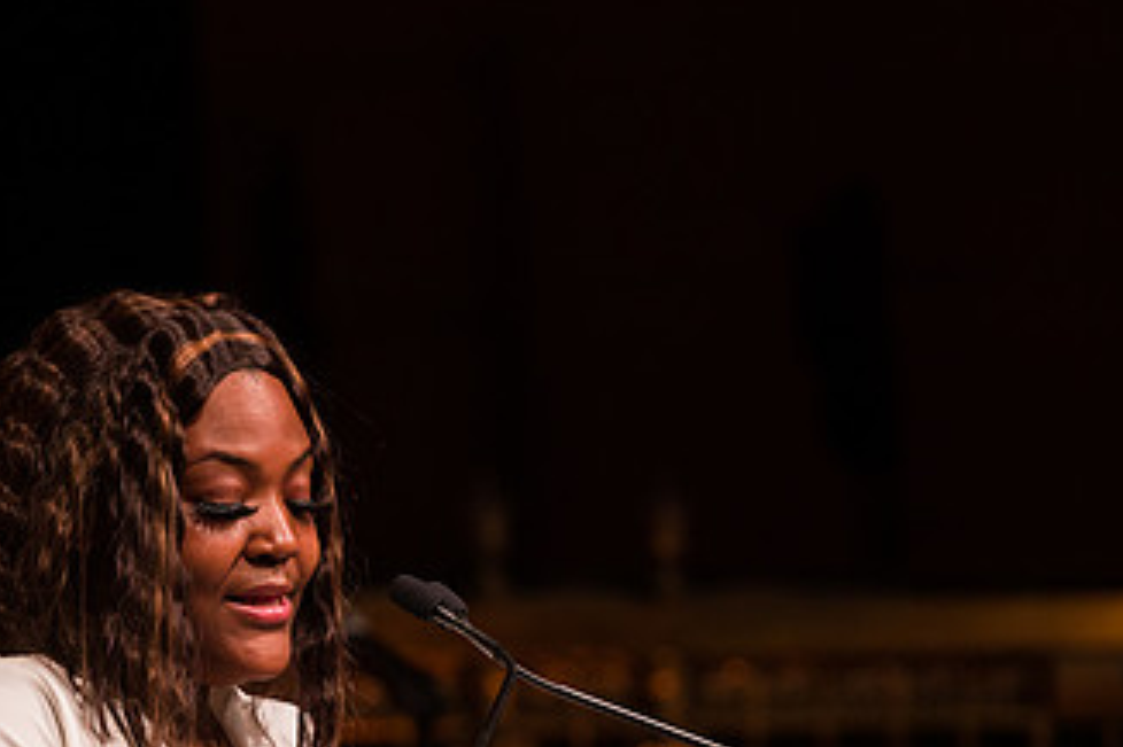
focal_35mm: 347
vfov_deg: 4.0
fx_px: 10819
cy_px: 616
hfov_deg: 5.9
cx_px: 338
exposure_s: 1/250
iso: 2000
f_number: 4
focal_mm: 195
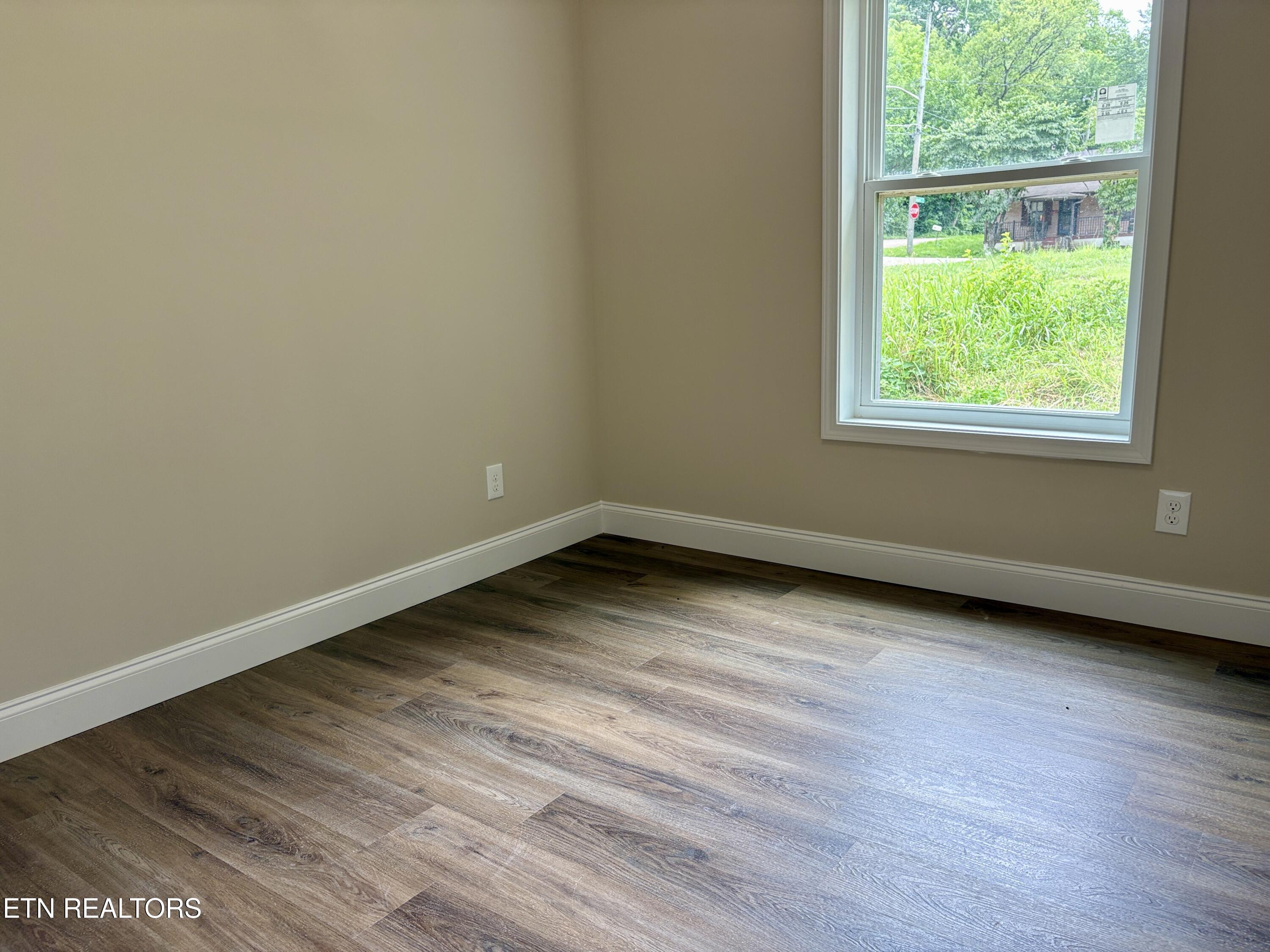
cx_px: 635
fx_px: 954
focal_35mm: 26
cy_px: 476
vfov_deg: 53.1
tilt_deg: -11.8
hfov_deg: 67.3
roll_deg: +2.1
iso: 50
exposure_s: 1/120
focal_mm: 5.96
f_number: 1.6
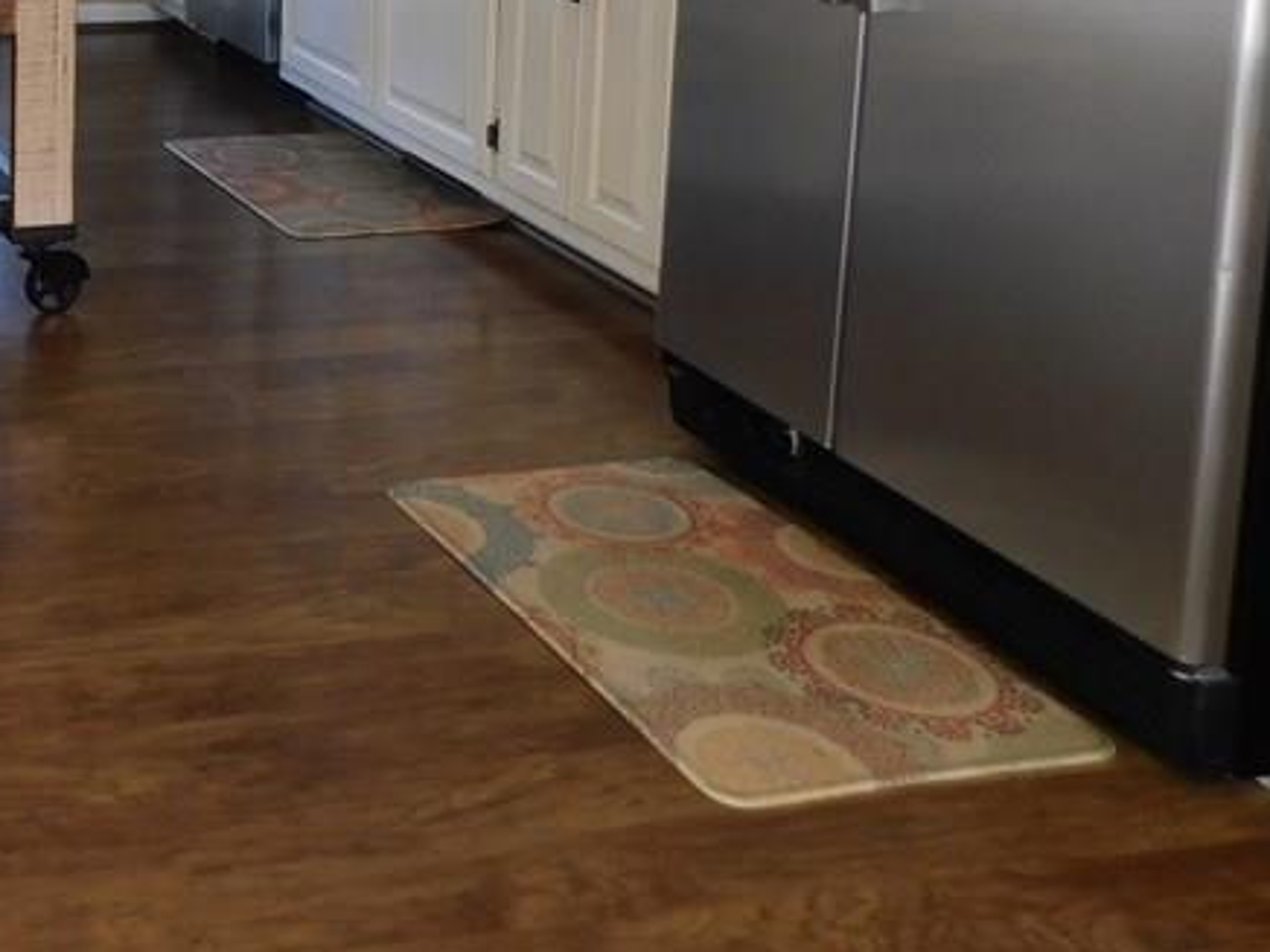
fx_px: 1981
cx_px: -73
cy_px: -105
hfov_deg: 32.0
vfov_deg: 25.1
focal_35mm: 54
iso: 125
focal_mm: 4
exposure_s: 1/30
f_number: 3
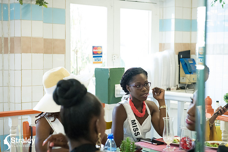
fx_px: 443
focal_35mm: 70
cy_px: 76
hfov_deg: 28.8
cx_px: 114
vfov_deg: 19.5
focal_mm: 70
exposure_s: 1/160
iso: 14400
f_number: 5.6
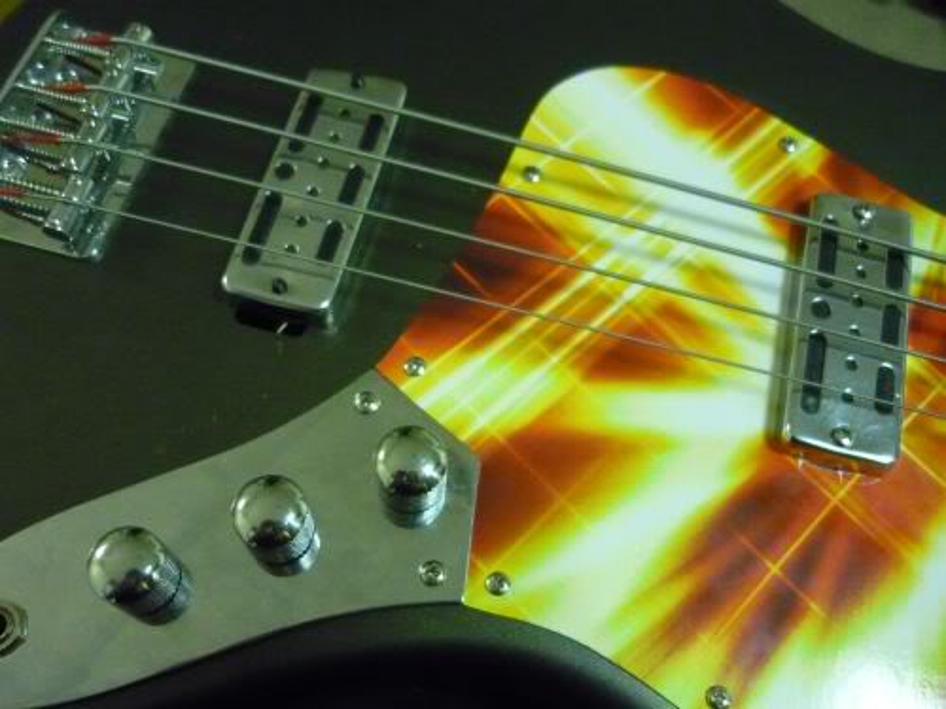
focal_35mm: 33
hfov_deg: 55.4
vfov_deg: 42.9
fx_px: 902
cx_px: 473
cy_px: 354
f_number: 2.8
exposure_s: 1/50
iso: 800
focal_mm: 5.5
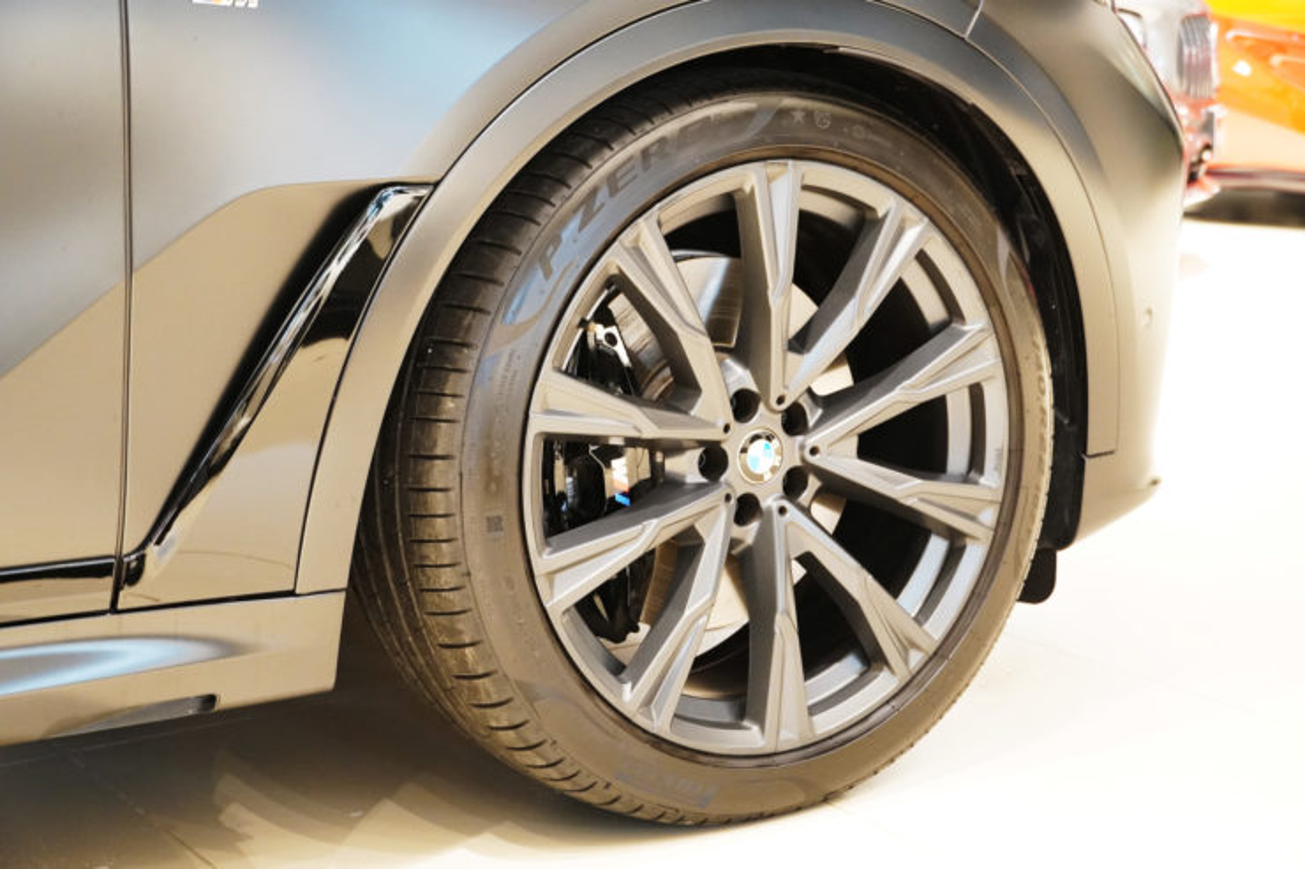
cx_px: 652
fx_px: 2229
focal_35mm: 62
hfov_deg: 32.6
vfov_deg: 22.1
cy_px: 434
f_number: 5.6
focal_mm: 41
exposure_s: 1/20
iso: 3200
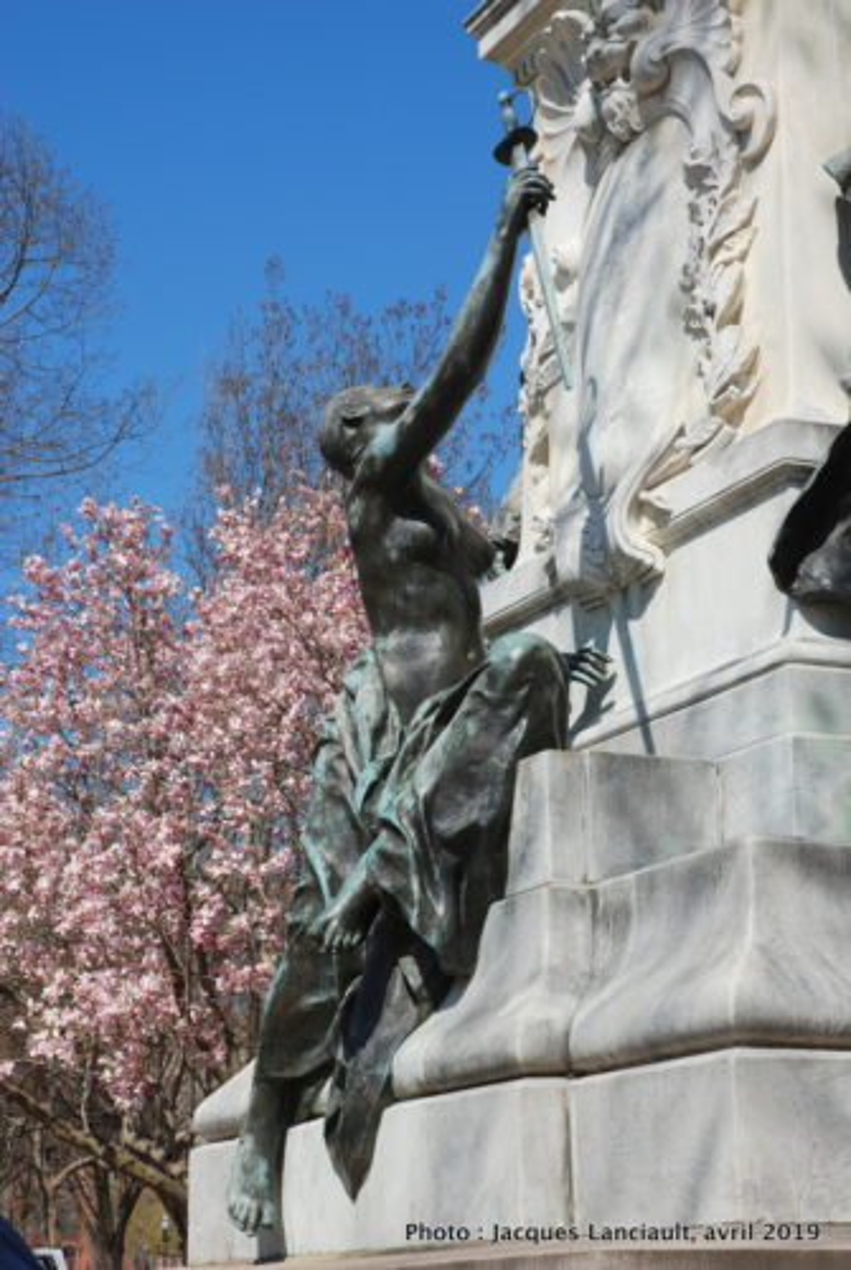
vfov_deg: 28.0
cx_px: 426
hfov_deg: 19.0
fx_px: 2544
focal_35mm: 72
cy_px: 635
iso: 100
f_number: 11
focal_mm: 48
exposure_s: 1/160
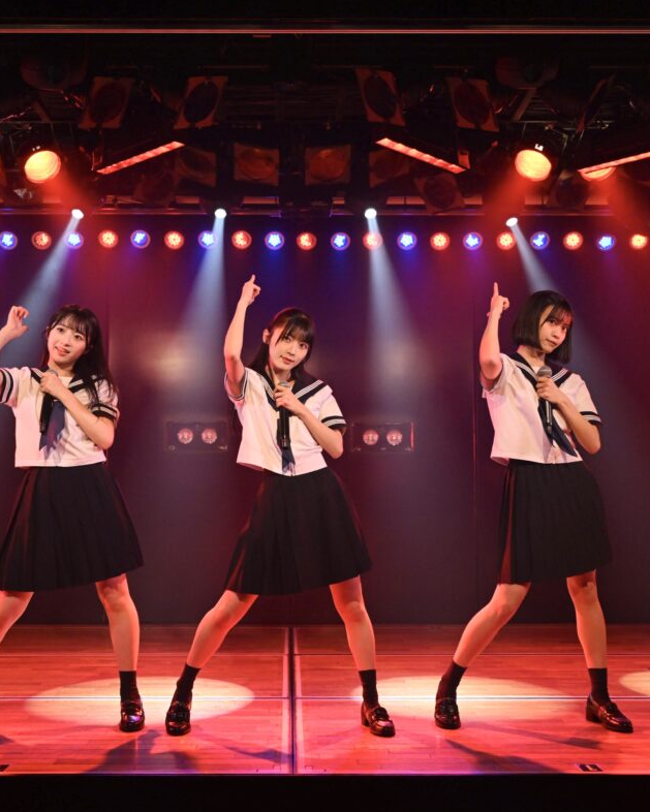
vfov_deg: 42.9
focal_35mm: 43
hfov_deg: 34.9
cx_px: 303
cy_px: 411
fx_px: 1034
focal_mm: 30
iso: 2500
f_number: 5.6
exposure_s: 1/250
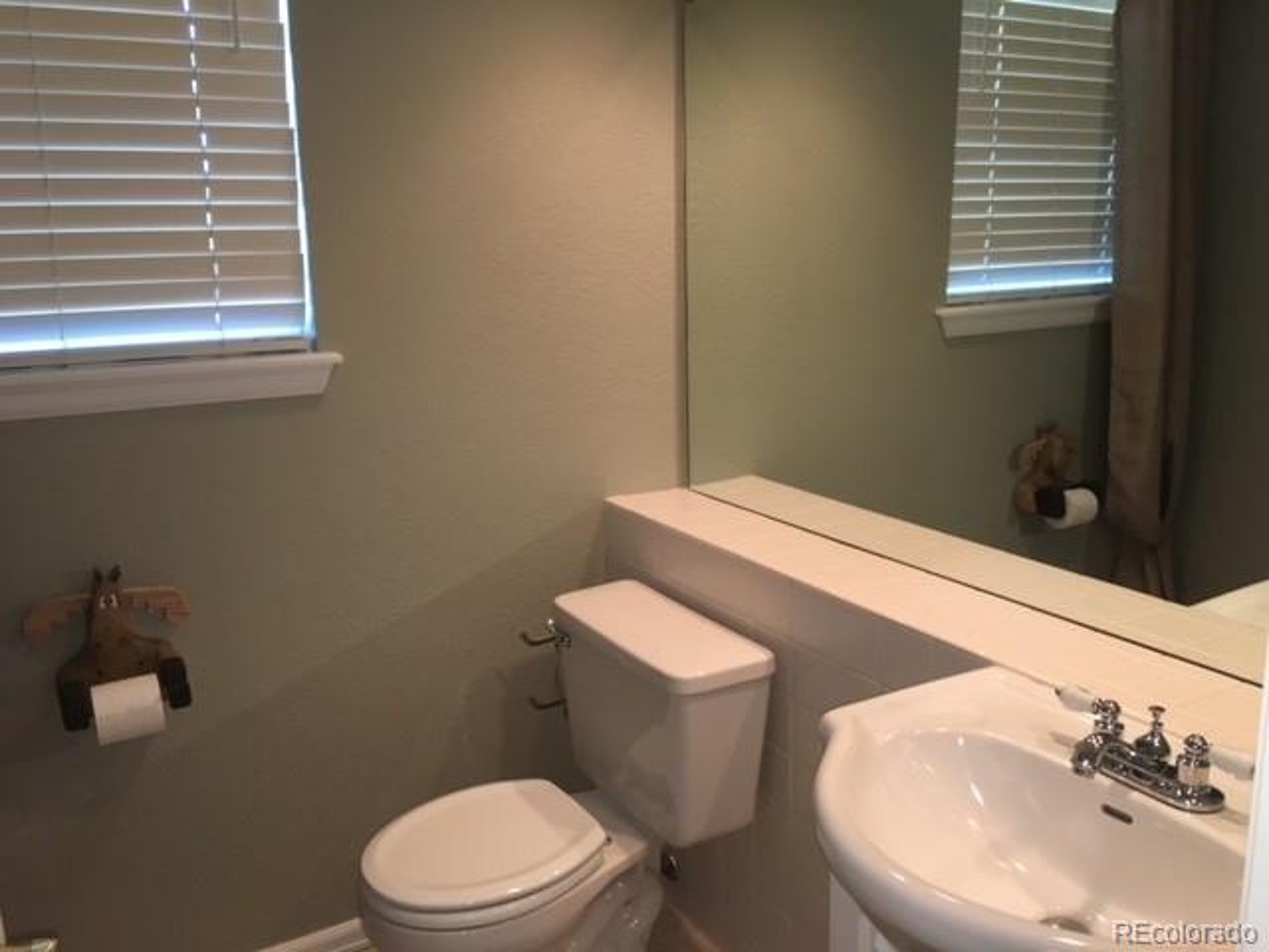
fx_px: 1063
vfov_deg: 48.2
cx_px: 634
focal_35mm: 29
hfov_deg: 61.7
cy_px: 476
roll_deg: +2.6
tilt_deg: -12.3
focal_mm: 4.15
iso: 80
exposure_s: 1/30
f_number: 2.2
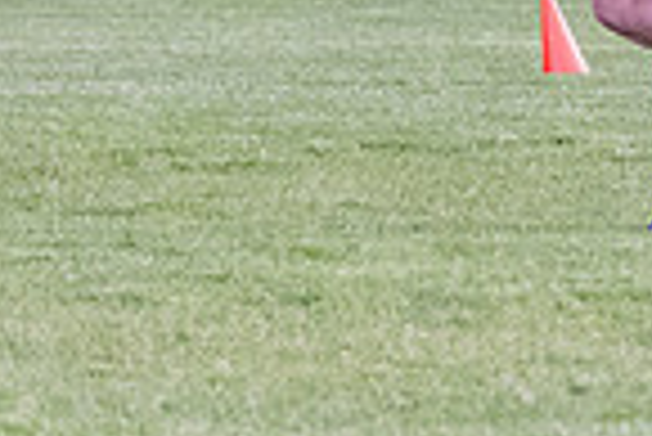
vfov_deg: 1.1
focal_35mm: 1288
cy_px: -221
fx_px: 23350
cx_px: -256
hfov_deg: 1.6
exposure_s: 1/1000
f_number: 5.6
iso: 5000
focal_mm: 150
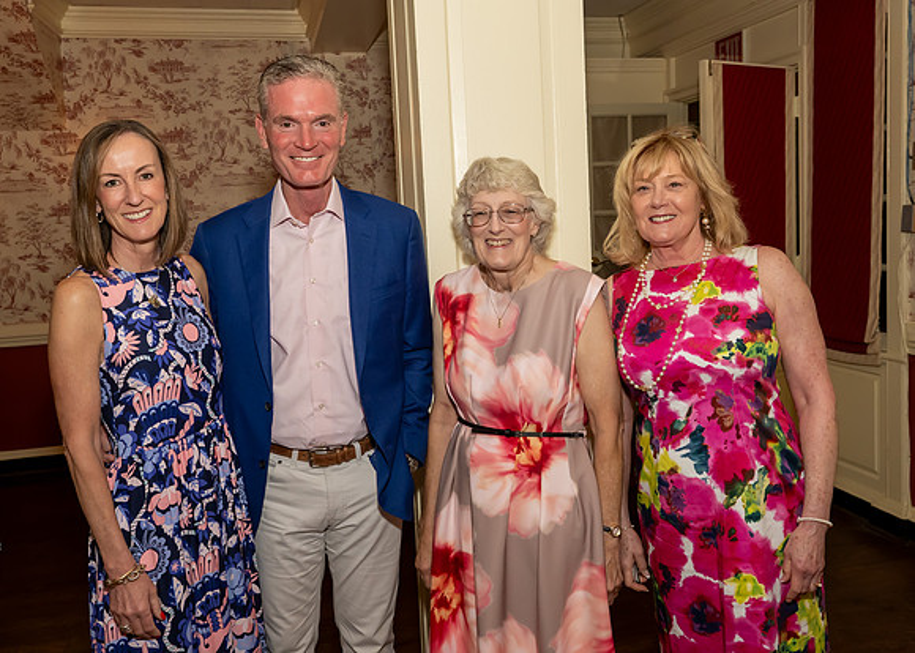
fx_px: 817
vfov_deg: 43.5
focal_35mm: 31
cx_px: 455
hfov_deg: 58.5
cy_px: 301
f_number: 7.1
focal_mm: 18
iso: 800
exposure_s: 1/250
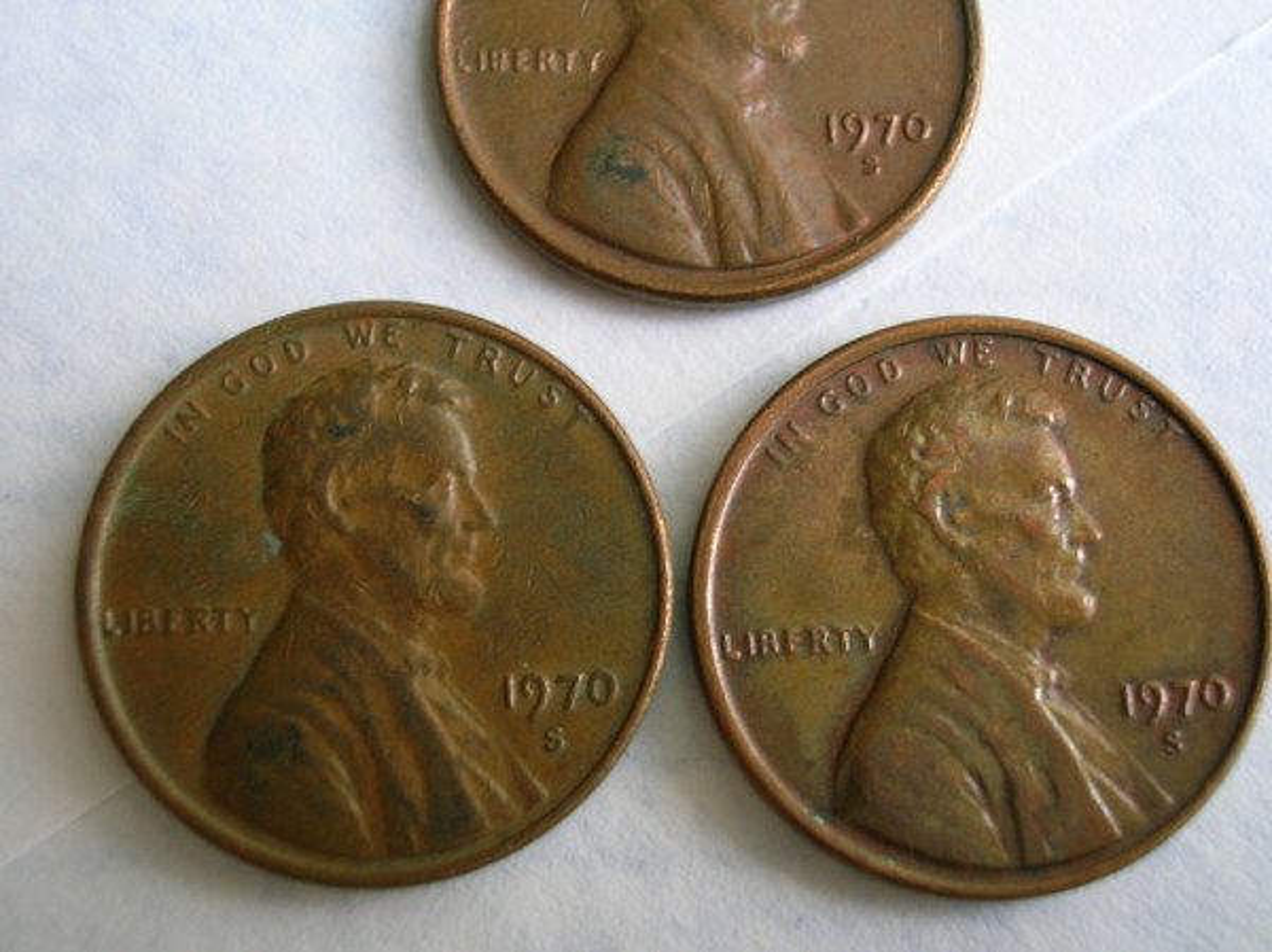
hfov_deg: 41.3
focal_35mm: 46
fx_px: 1689
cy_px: 476
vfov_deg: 31.5
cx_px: 636
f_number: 3.2
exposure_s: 1/11.1
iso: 50
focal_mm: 7.7
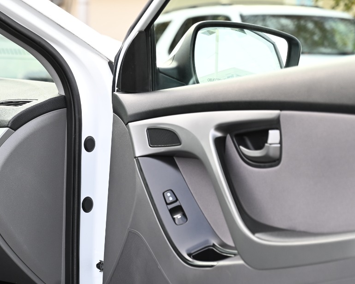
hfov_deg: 15.9
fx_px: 1250
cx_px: 20
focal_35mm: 119
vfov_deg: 12.9
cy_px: 242
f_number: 4
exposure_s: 1/200
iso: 400
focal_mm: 60
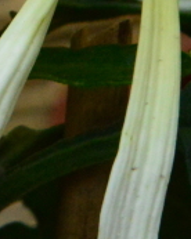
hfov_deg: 2.3
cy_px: -77
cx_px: -75
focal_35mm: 666
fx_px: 4714
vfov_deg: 2.9
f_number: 18
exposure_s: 1/250
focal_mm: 80
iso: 2800
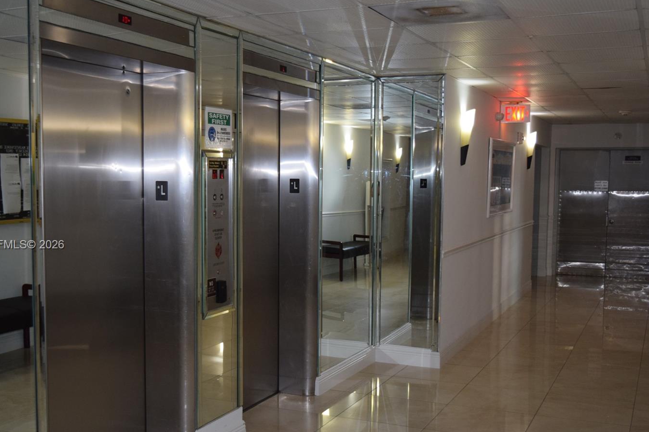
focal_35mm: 45
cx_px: 300
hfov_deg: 43.9
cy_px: 245
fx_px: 804
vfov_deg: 30.1
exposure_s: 1/60
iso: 1000
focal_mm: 25
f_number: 4
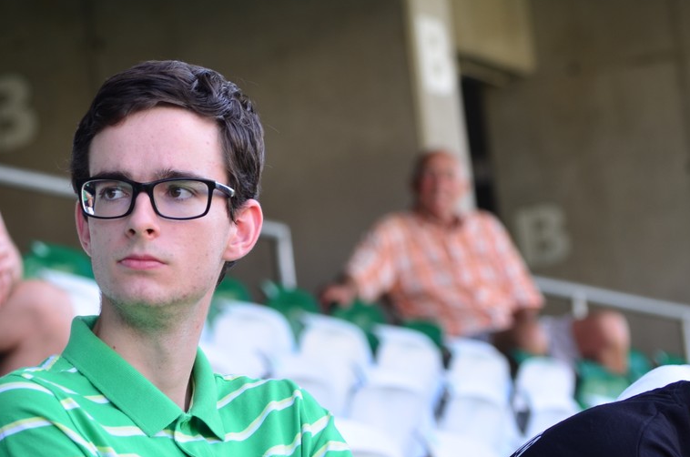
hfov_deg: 8.8
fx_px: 4456
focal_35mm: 233
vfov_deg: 5.9
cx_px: 146
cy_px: 219
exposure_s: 1/60
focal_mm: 92
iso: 100
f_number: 5
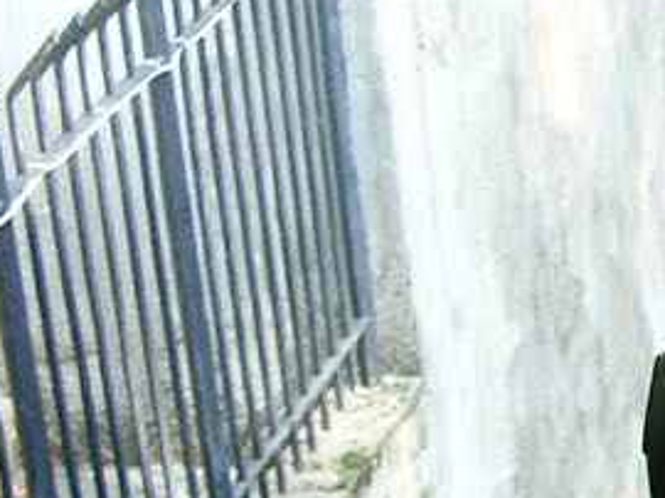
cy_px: 407
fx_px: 3186
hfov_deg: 10.8
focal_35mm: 166
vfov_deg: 8.9
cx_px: 1382
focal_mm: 8.9
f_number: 2.8
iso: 50
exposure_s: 1/9.7
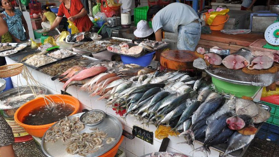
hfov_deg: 66.1
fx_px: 215
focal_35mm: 29
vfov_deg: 40.1
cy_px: 92
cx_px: 137
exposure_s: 1/125
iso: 200
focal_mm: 18
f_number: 5.6
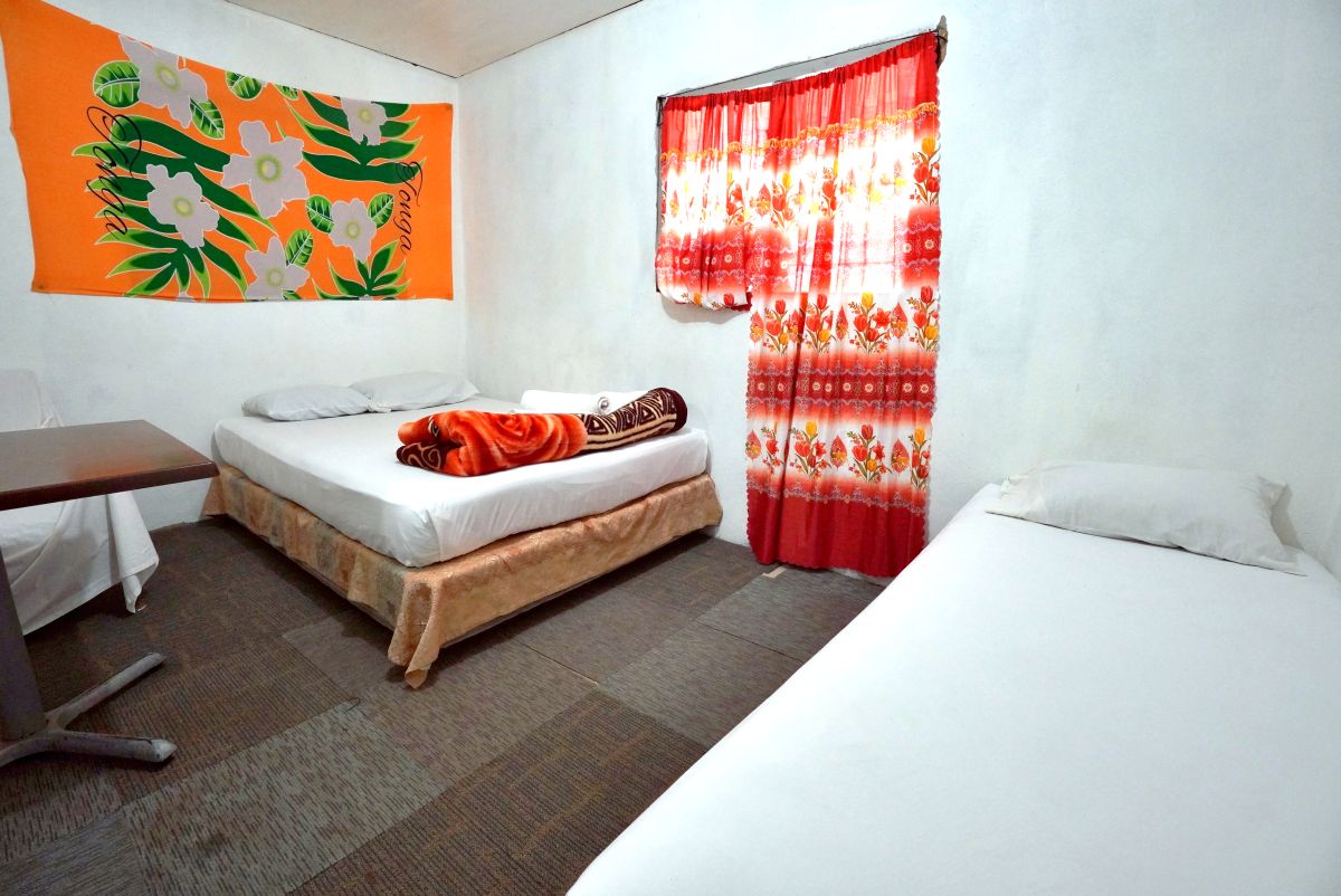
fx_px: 559
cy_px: 448
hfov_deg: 100.3
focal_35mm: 15
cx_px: 670
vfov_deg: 77.4
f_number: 6.3
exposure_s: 1/30
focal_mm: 10
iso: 2500
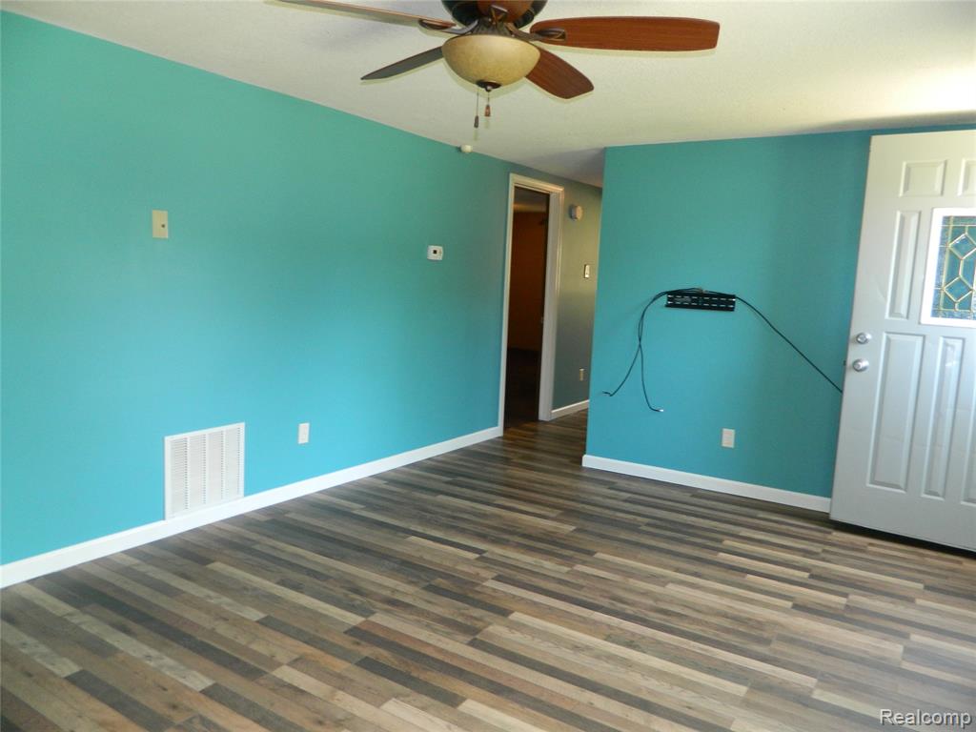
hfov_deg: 69.4
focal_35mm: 25
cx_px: 488
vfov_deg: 54.9
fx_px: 705
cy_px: 366
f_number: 3.1
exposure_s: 1/30
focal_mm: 4.5
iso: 200
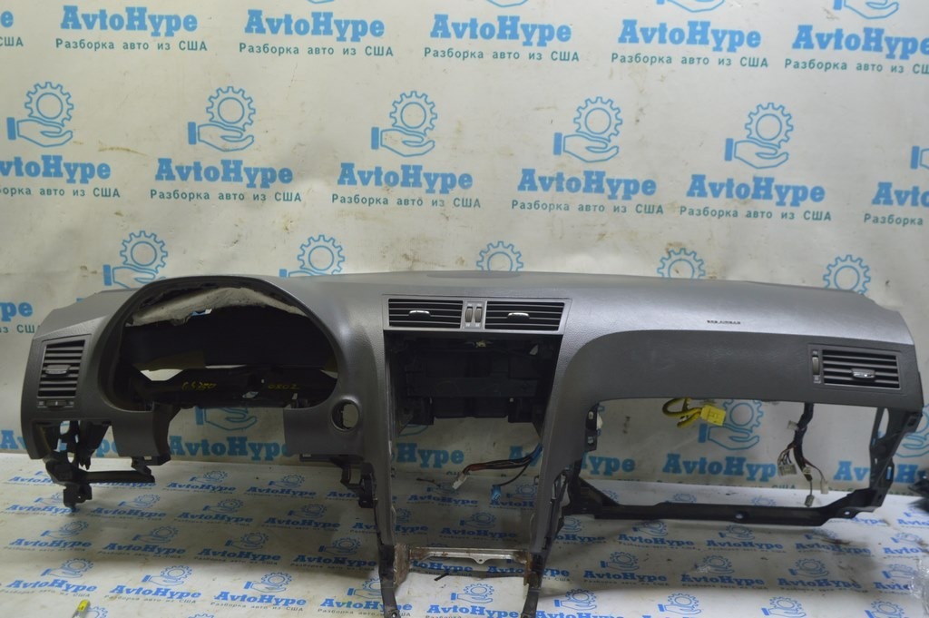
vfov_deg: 39.9
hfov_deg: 57.3
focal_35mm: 33
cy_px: 309
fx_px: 851
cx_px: 464
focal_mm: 22
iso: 400
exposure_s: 1/20
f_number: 5.6
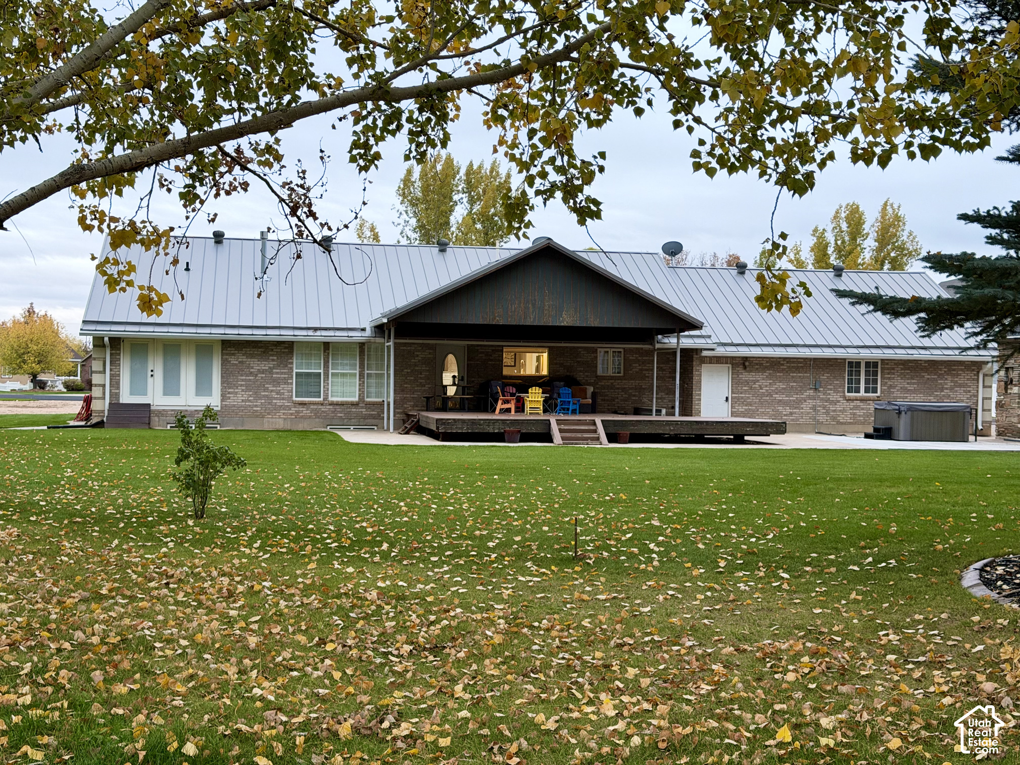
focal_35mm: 48
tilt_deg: -1.0
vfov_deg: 30.3
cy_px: 382
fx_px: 1414
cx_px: 510
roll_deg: -0.4
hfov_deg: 39.7
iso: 200
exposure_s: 1/60
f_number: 1.78
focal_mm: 6.76
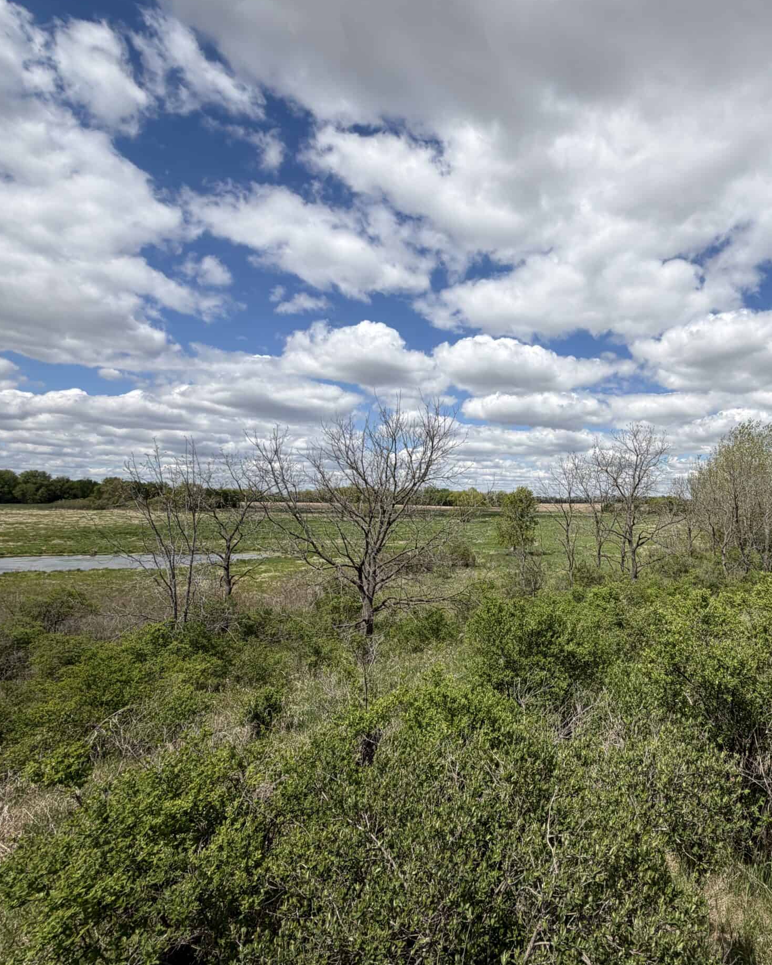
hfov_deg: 67.3
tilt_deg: +2.8
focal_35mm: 19
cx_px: 558
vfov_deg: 83.3
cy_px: 479
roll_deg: -2.8
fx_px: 543
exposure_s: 1/1464
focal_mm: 2.22
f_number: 2.2
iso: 20
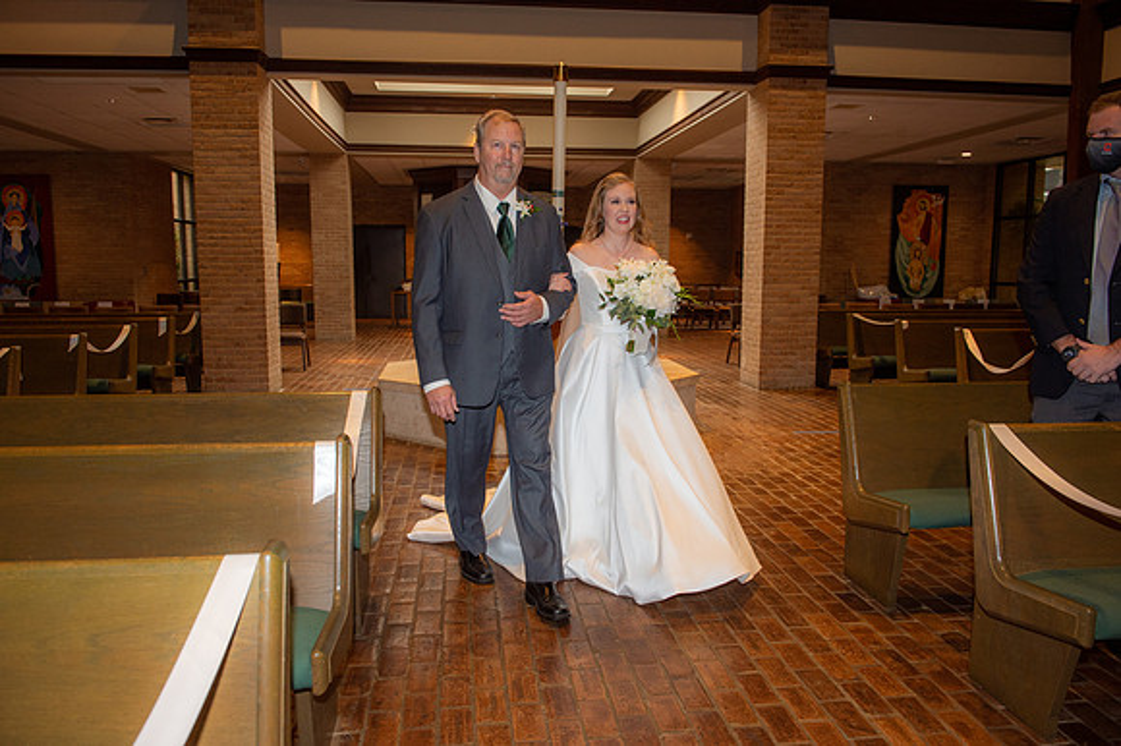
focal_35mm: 28
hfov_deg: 65.5
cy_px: 373
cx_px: 560
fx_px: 871
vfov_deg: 46.4
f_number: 5.6
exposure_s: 1/160
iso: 1250
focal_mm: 28
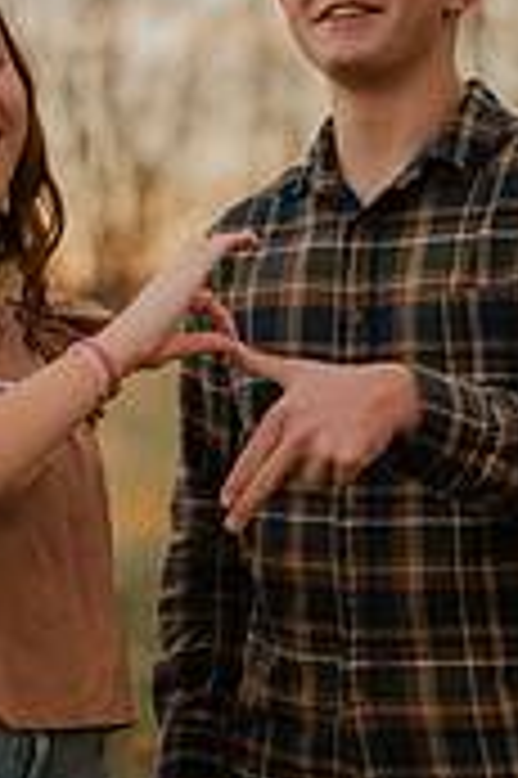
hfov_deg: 10.5
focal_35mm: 130
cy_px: 598
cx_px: 164
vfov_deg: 15.7
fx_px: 2811
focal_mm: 50
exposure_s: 1/125
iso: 100
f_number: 1.8
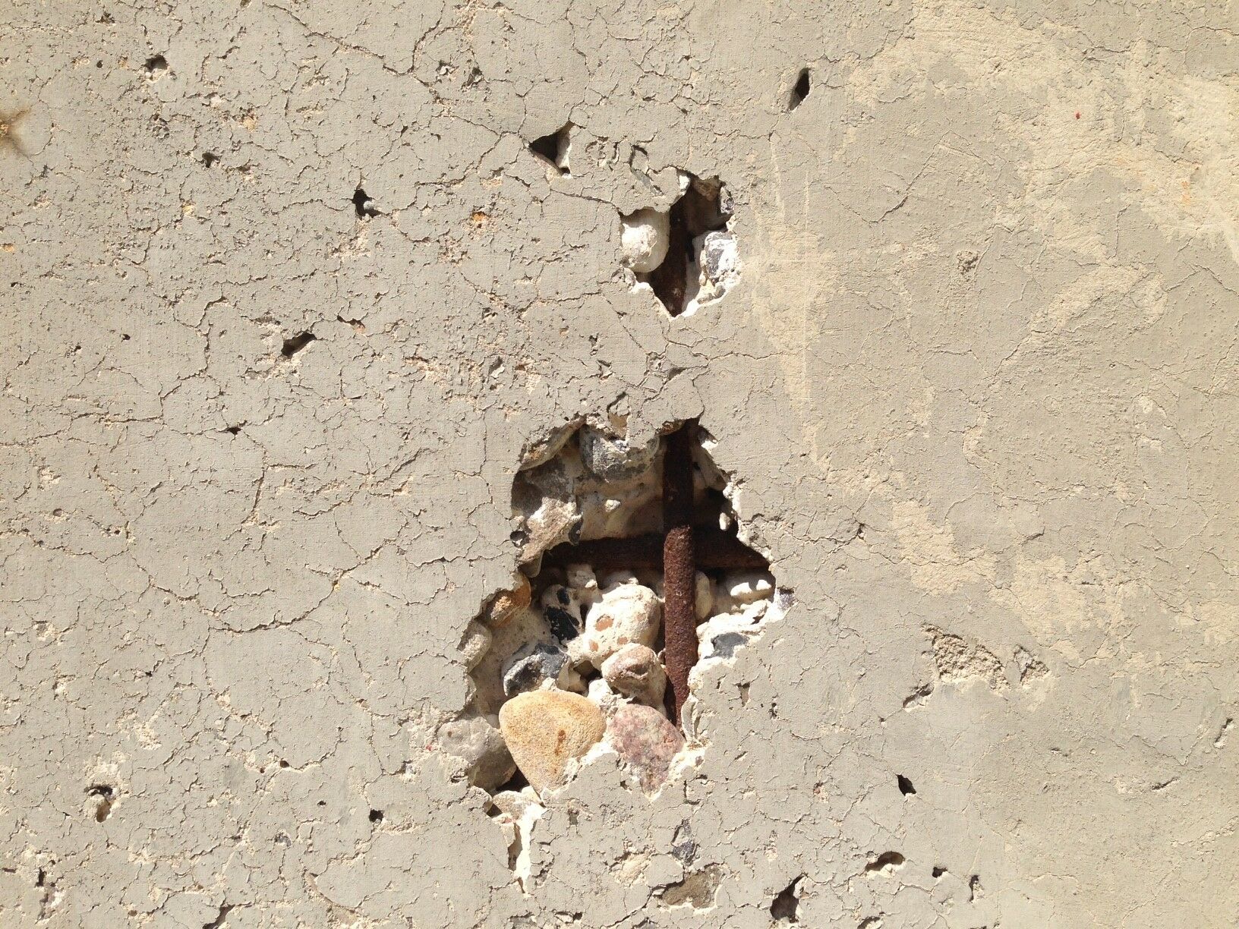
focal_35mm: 33
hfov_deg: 55.4
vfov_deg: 42.9
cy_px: 464
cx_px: 620
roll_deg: +0.4
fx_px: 1181
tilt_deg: +0.9
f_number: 2.4
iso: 50
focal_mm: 4.12
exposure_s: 1/1595
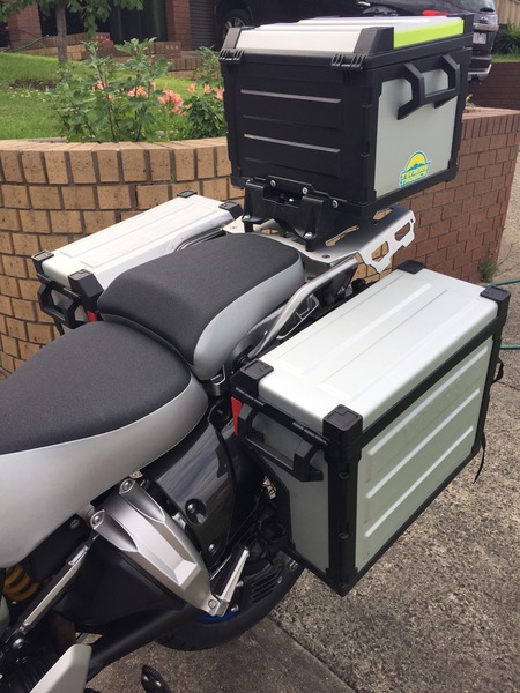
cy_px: 346
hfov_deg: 48.2
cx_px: 260
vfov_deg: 61.7
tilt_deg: -23.2
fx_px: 581
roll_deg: +0.6
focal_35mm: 29
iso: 32
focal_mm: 4.15
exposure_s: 1/514
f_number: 2.2
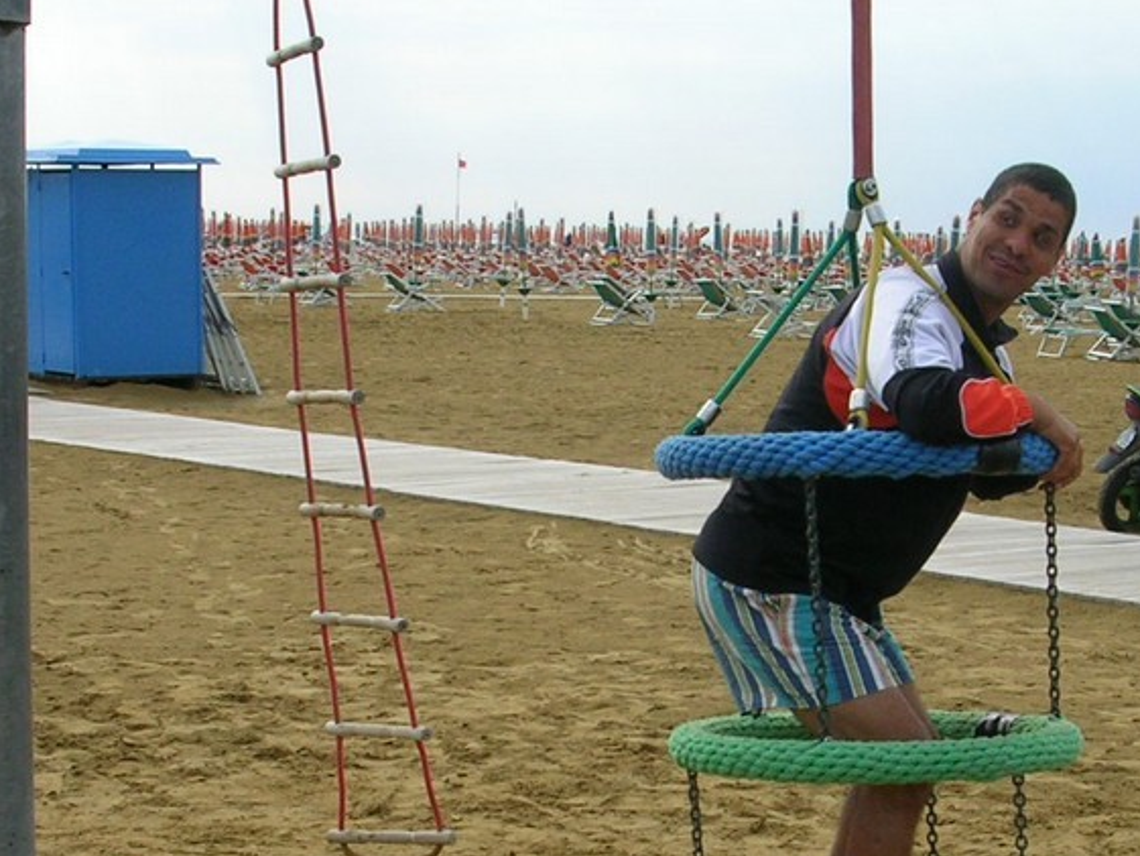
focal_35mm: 84
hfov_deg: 23.2
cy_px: 683
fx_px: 2767
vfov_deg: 17.4
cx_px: 760
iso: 50
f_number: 6.1
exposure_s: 1/217
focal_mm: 7.1
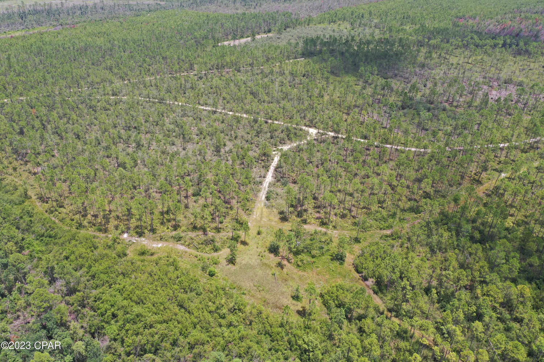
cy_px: 181
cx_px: 272
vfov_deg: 46.4
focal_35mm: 28
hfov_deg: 65.5
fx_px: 423
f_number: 5
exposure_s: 1/320
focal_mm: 10.26
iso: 100
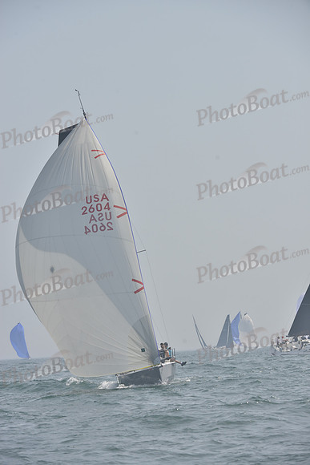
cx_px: 155
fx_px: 2582
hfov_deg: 6.9
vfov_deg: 10.3
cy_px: 232
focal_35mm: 200
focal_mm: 200
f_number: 9
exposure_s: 1/1000
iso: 280
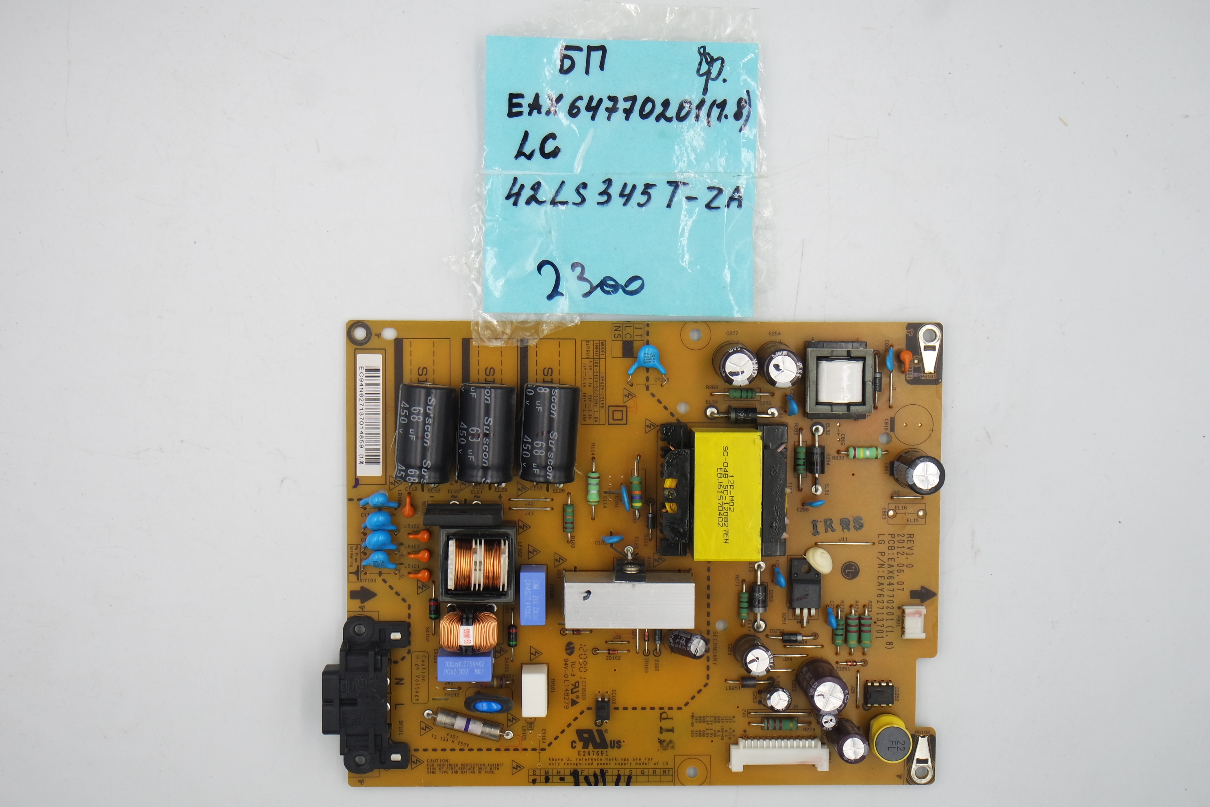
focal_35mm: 45
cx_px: 605
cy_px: 404
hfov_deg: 43.6
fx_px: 1512
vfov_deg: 29.9
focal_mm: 17
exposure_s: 1/100
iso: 160
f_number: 5
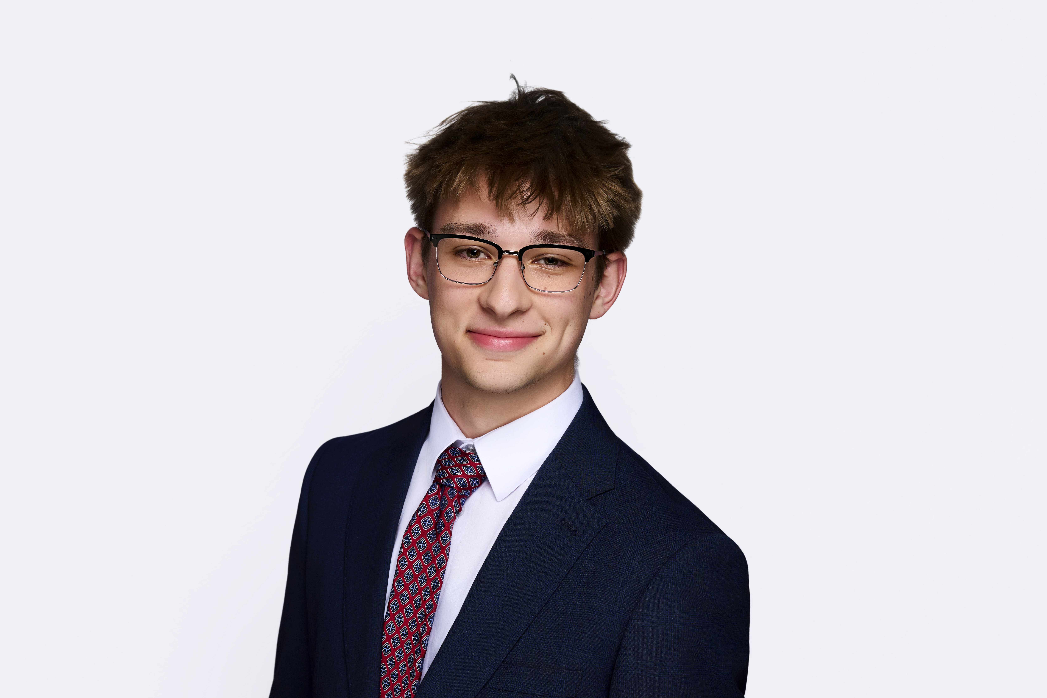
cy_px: 420
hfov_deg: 32.3
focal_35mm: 62
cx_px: 462
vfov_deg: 21.9
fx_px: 1803
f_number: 6.3
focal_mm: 50
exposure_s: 1/200
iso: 200
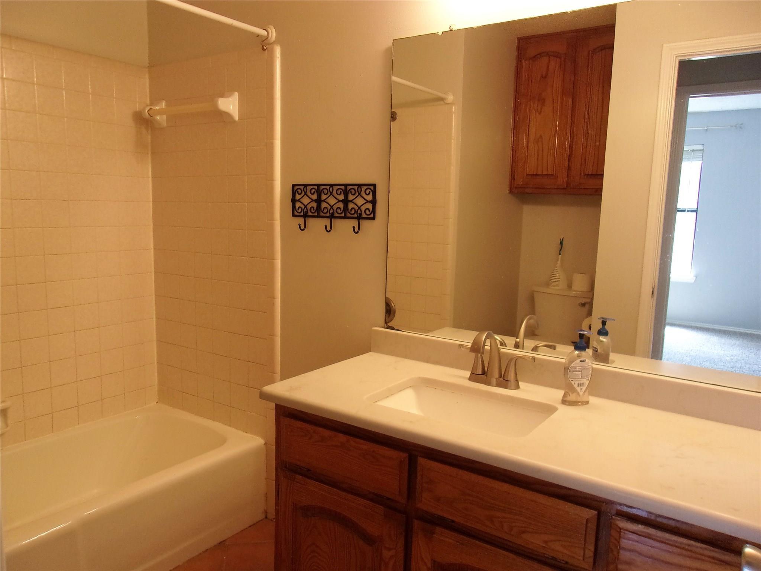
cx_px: 380
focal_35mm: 27
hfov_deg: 65.3
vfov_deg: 51.4
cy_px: 286
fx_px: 594
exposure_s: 1/34
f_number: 3
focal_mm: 4.9
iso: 144
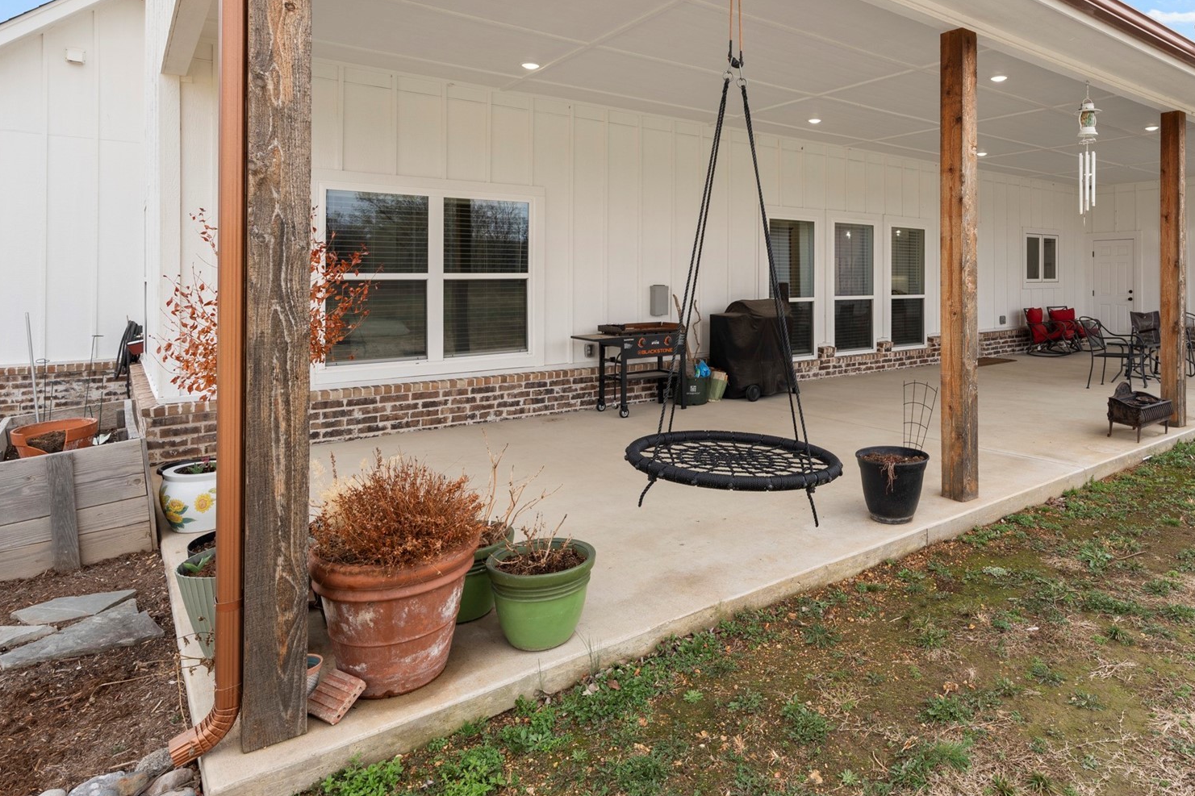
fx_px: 730
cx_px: 754
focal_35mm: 22
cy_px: 313
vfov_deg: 56.7
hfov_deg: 77.1
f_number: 8
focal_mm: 16
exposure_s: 1/80
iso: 160
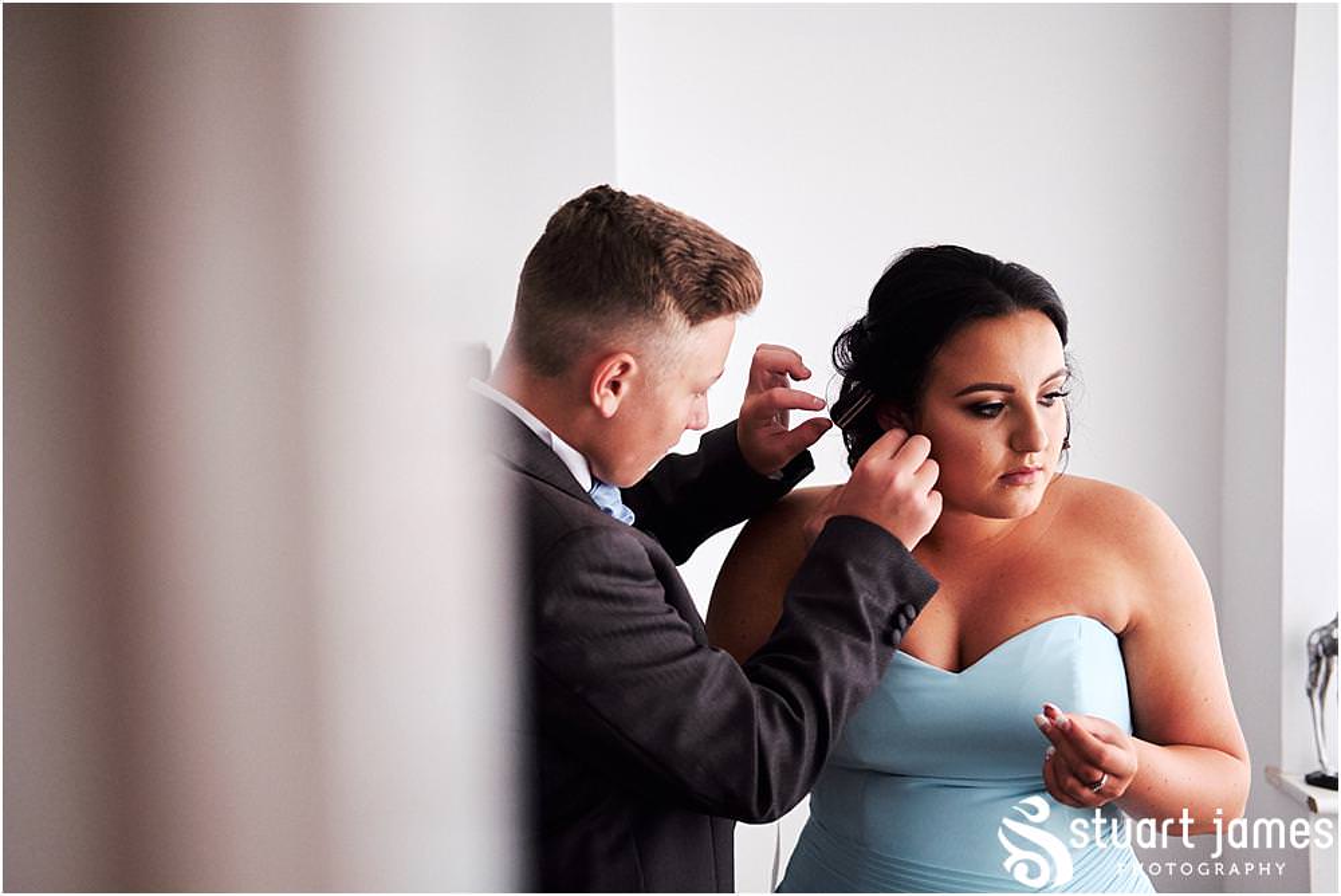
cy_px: 448
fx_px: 1975
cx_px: 670
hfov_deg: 37.5
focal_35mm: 53
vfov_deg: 25.6
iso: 3200
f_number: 2
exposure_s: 1/800
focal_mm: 35
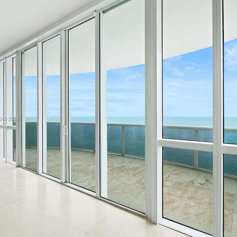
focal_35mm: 21
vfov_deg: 72.1
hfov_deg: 71.9
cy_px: 119
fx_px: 163
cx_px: 132
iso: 200
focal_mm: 16
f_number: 8
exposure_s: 1/50
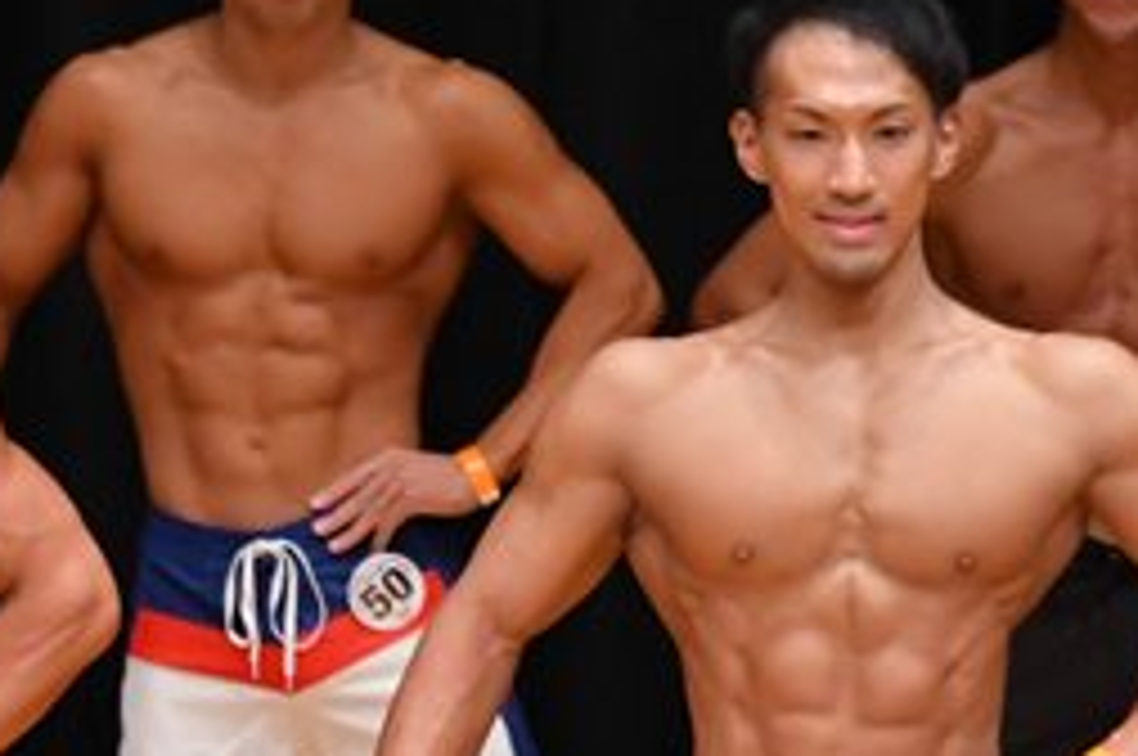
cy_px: 783
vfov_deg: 1.6
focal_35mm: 874
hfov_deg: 2.4
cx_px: 25
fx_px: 27592
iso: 4000
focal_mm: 190
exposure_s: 1/400
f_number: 5.6
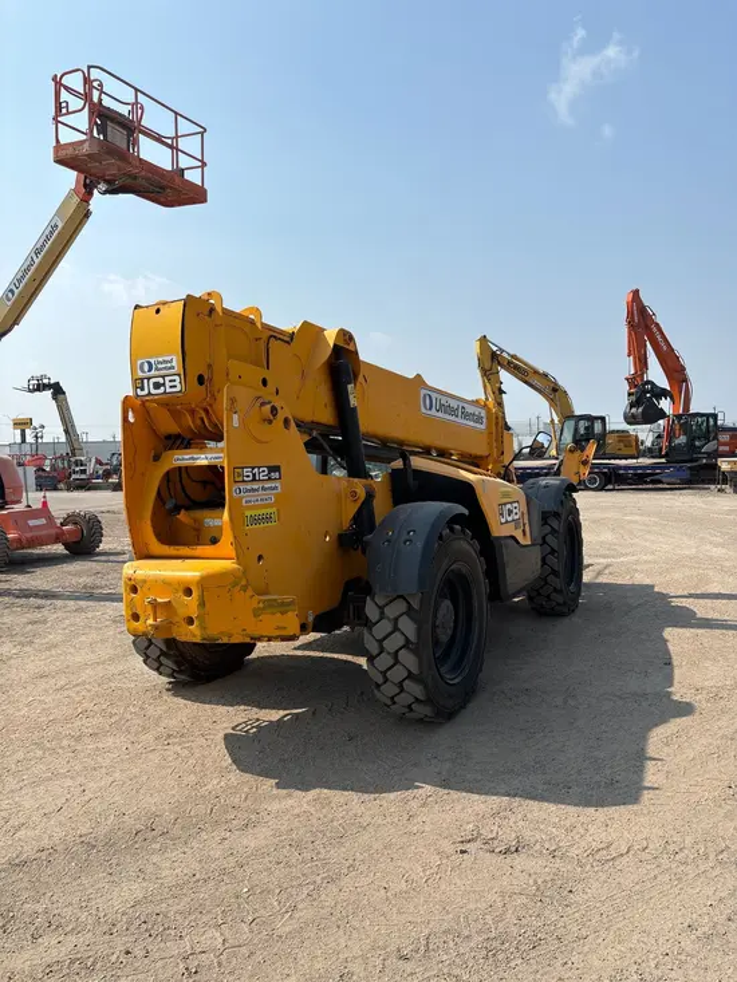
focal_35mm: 26
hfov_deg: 53.1
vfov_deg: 67.3
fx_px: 738
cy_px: 491
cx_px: 368
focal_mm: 5.96
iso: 50
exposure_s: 1/4425
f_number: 1.6
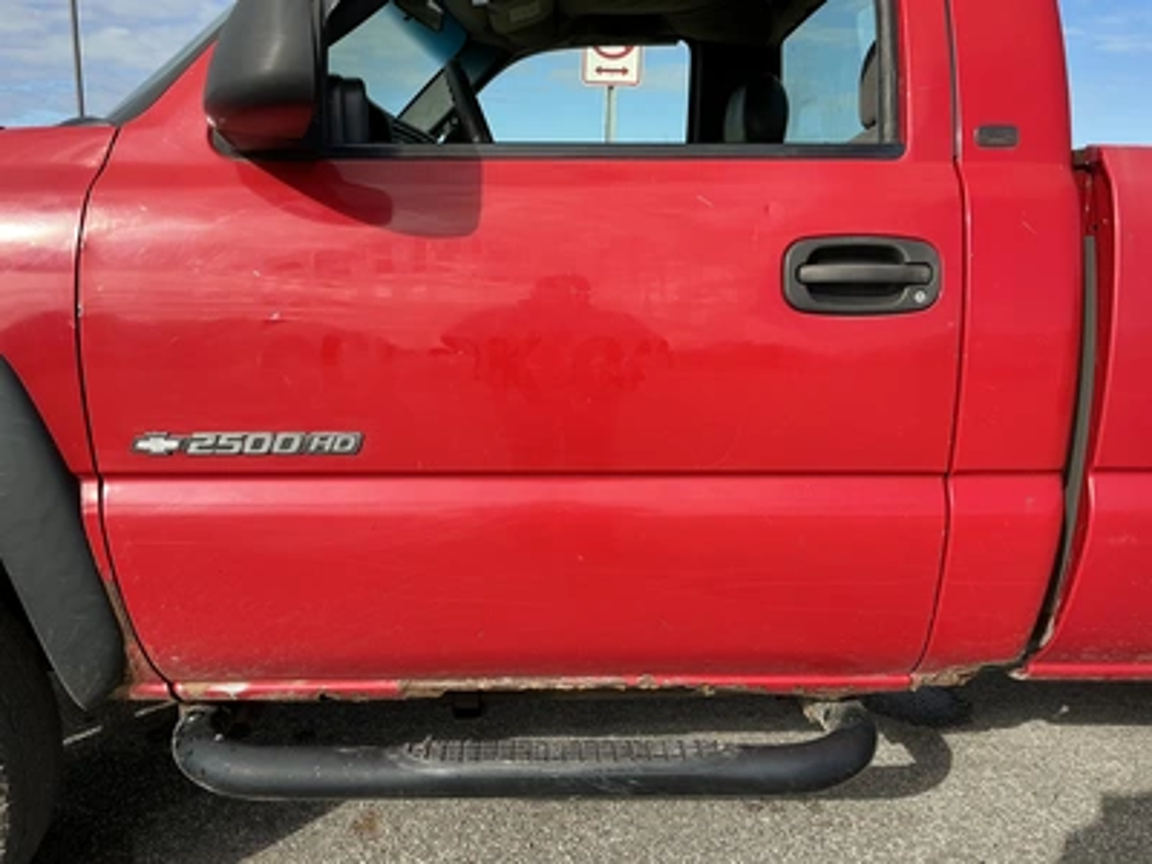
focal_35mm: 28
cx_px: 576
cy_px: 432
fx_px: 932
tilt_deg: -11.7
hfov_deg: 63.4
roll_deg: -2.0
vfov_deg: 49.7
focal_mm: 3
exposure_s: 1/898
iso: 25
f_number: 1.8
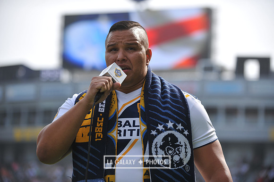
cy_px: 91
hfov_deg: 17.7
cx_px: 137
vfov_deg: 11.8
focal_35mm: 116
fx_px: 882
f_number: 3.5
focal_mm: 116
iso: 200
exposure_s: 1/1600
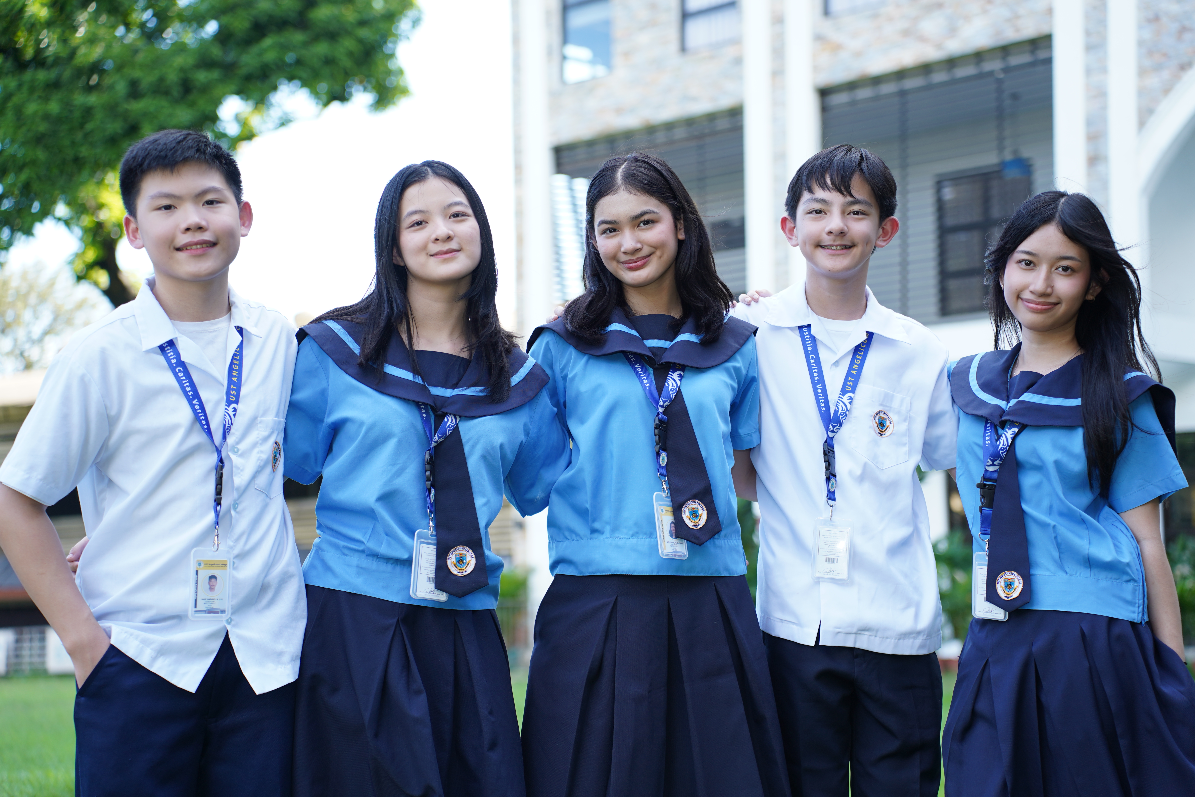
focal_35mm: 72
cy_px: 398
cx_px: 598
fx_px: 2390
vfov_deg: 18.9
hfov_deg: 28.1
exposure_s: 1/250
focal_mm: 72
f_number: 2.8
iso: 160
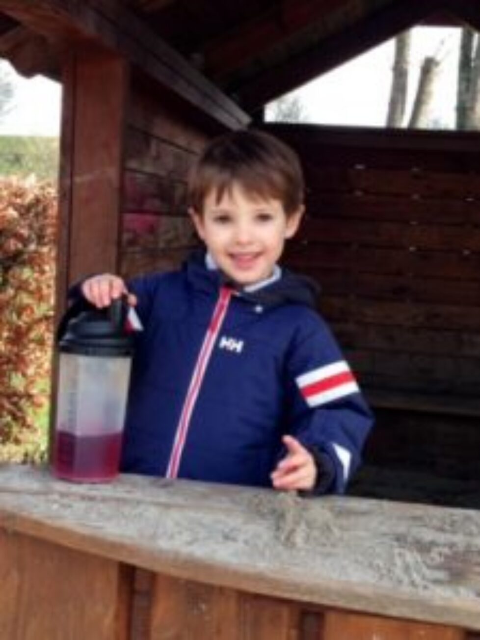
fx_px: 610
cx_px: 240
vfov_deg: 55.4
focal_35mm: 33
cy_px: 320
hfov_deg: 42.9
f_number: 2.4
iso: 50
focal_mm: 4.12
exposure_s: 1/206
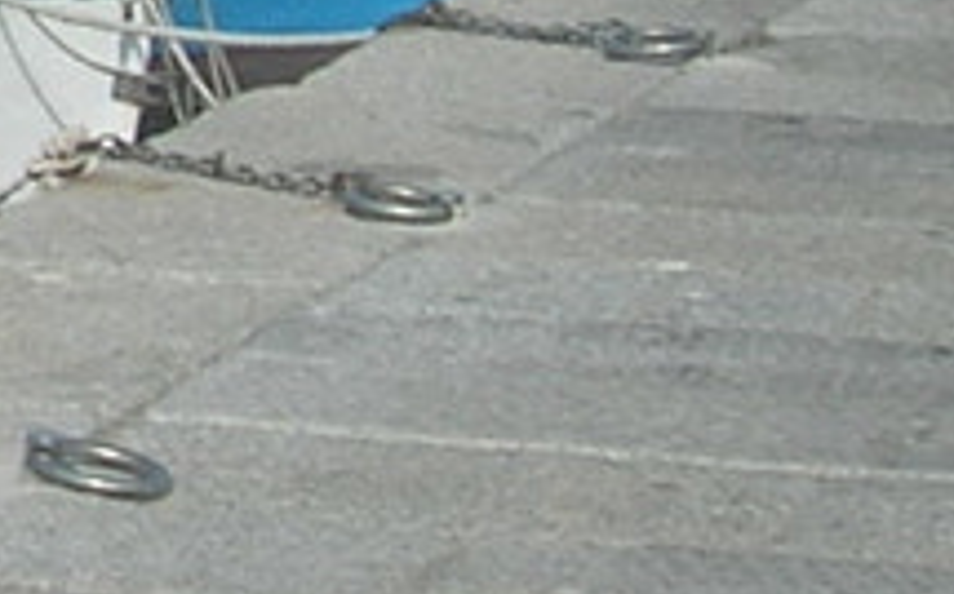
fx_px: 7794
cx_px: -1318
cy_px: -980
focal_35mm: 300
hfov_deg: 6.7
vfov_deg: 4.3
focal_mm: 7.8
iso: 64
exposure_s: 1/575
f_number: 4.8
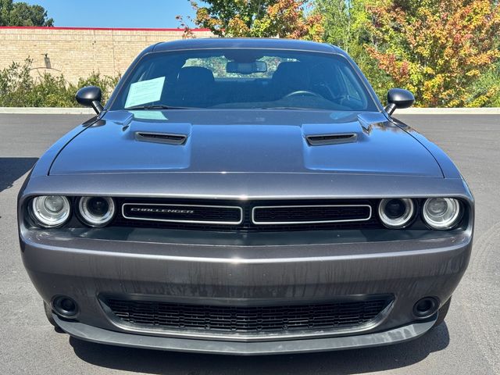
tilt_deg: -9.5
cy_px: 188
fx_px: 693
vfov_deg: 30.3
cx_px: 250
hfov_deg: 39.7
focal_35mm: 48
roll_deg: +0.4
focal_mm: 6.76
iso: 64
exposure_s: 1/1490
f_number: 1.78
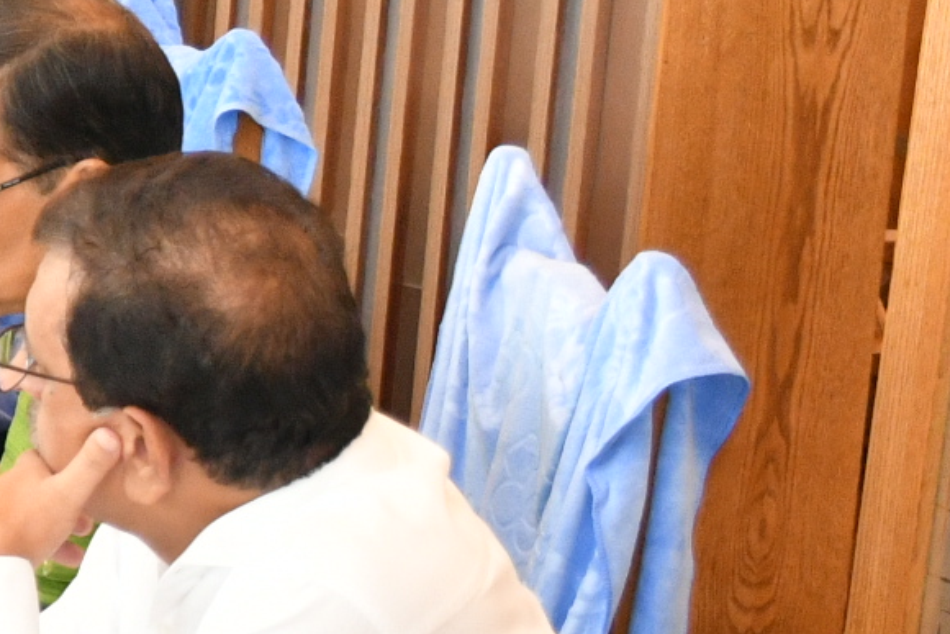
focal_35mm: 192
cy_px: -200
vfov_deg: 7.1
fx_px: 5068
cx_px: -1297
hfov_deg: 9.6
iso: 1600
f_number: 4.5
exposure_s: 1/100
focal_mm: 27
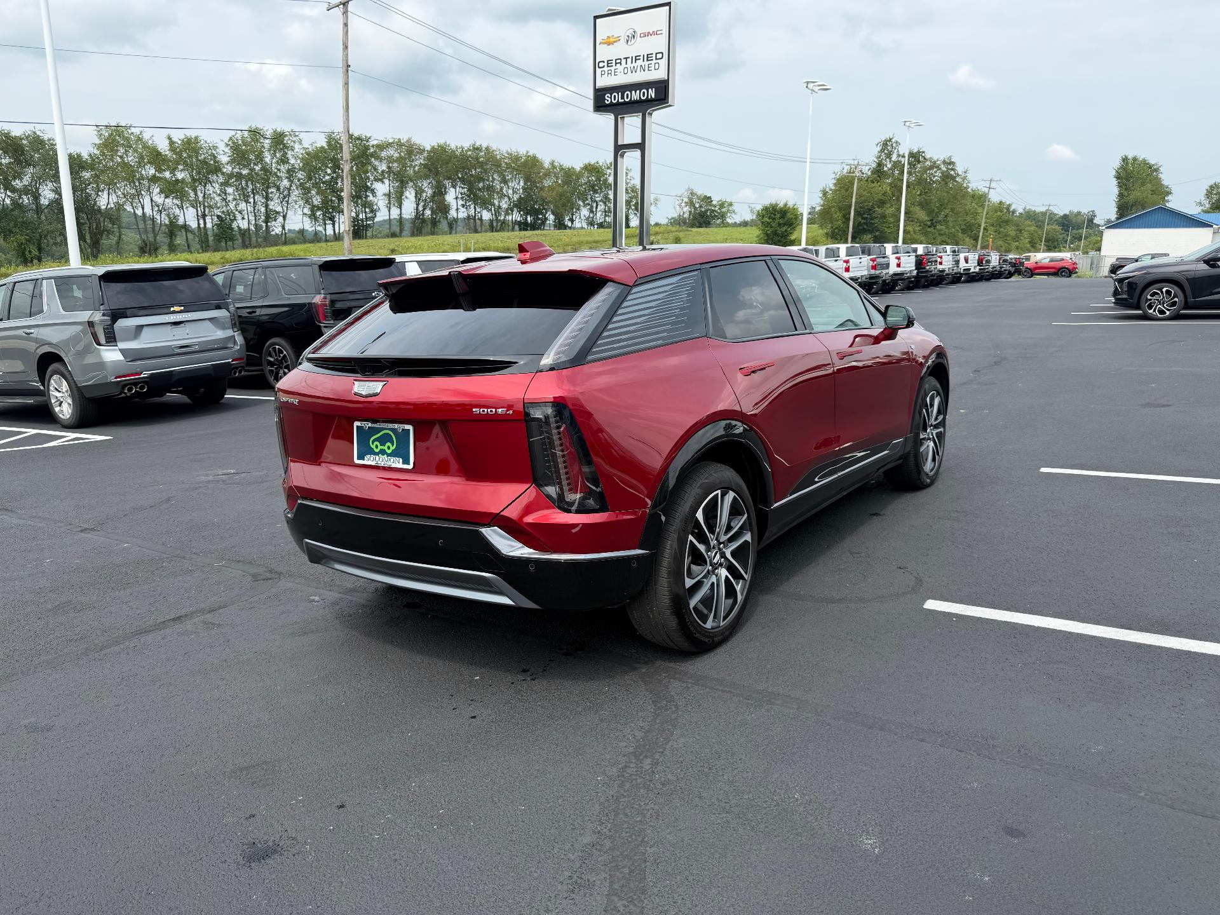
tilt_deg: -12.5
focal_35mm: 24
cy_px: 458
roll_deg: -0.8
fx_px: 846
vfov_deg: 56.8
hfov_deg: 71.6
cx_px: 610
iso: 80
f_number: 1.78
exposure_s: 1/2370
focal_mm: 6.76
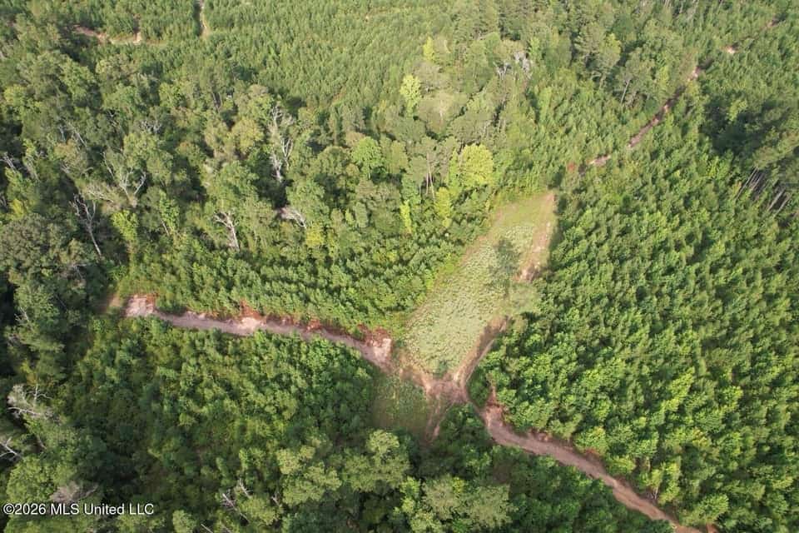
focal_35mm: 22
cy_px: 266
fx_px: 488
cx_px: 400
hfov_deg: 78.6
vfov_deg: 57.2
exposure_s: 1/640
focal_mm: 8.38
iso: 100
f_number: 2.8
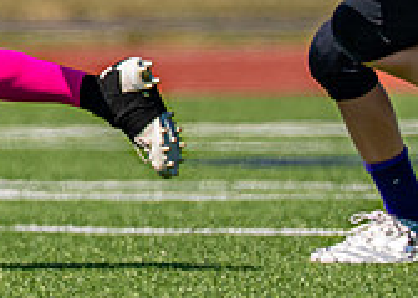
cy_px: -195
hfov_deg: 1.4
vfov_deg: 1.0
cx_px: -82
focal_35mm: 1411
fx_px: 16751
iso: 100
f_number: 2.8
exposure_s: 1/2500
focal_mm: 200
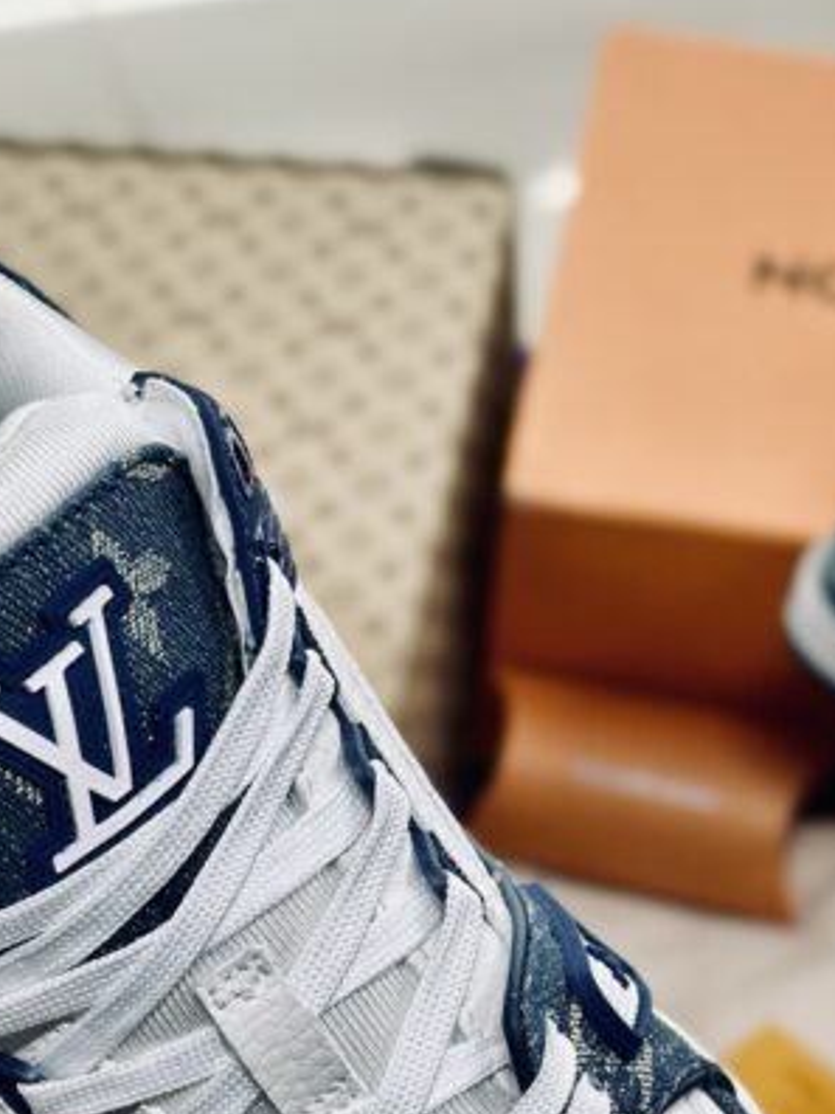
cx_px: 309
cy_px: 1017
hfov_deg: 13.1
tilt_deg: -49.2
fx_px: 3634
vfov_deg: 17.2
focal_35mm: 113
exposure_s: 1/100
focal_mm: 6.86
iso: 64
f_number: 1.78
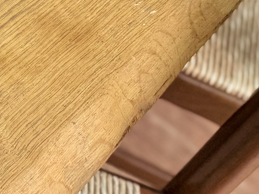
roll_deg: -7.0
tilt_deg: -43.7
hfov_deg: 13.3
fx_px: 920
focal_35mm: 123
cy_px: -166
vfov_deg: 11.1
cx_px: -293
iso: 200
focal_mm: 6.76
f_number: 1.78
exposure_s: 1/109
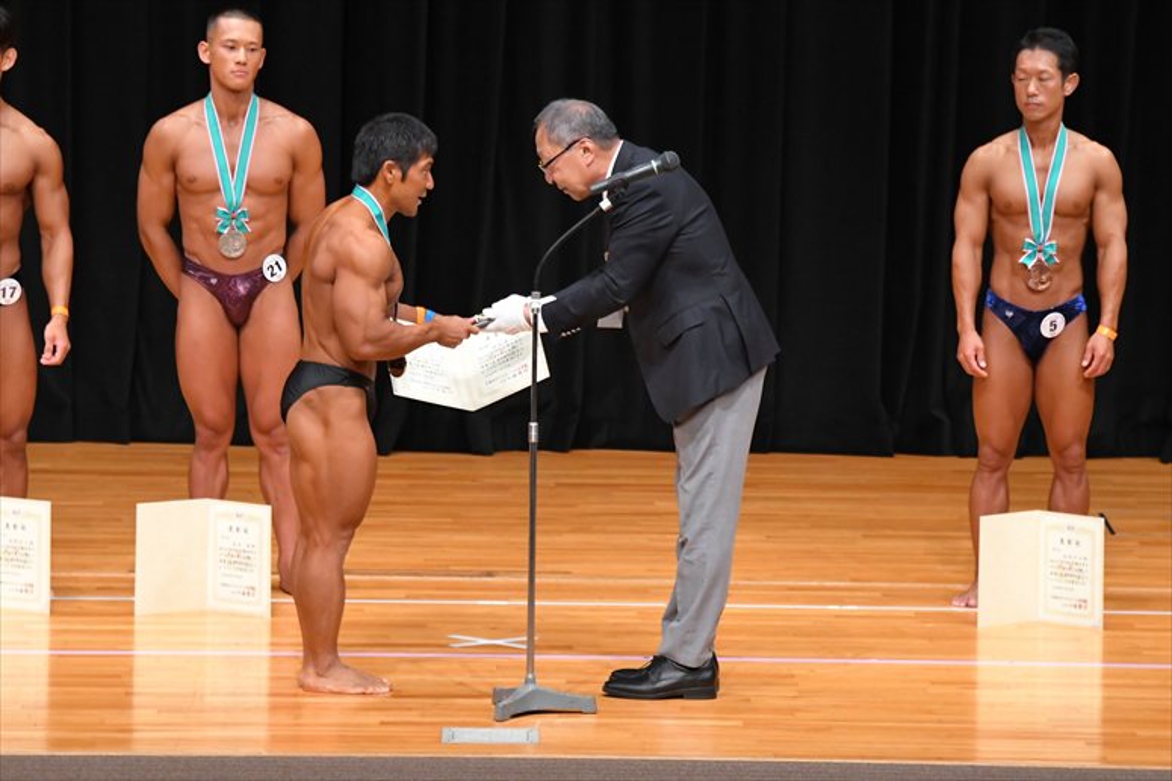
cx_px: 586
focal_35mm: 255
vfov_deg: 5.4
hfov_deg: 8.1
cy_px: 390
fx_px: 8298
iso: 4000
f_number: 5.6
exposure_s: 1/400
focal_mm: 170
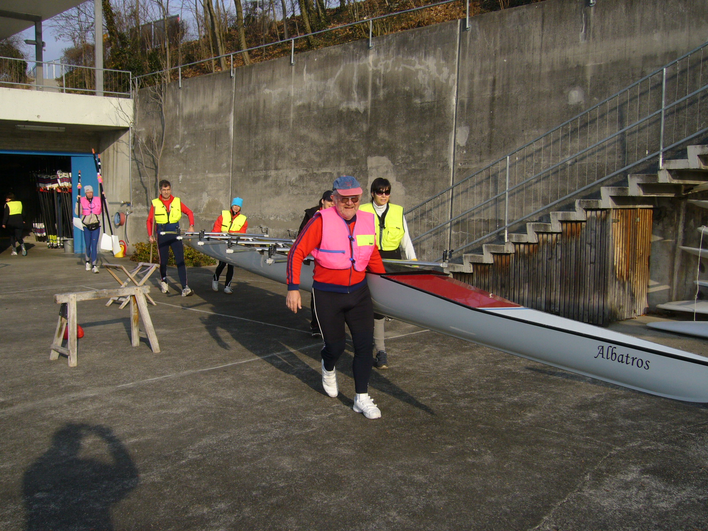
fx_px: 716
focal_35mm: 35
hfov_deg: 52.6
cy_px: 266
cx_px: 354
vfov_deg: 40.7
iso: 80
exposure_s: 1/400
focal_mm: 5.8
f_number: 5.6
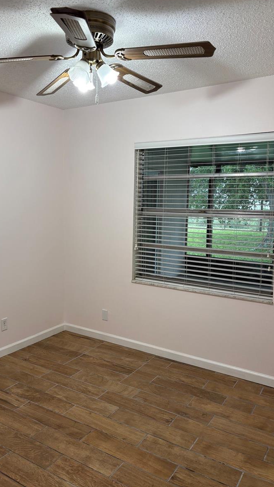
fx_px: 375
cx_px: 110
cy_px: 244
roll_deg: -3.2
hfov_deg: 40.0
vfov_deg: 66.1
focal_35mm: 29
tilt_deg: -4.7
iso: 80
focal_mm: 5.96
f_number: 1.6
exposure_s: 1/60
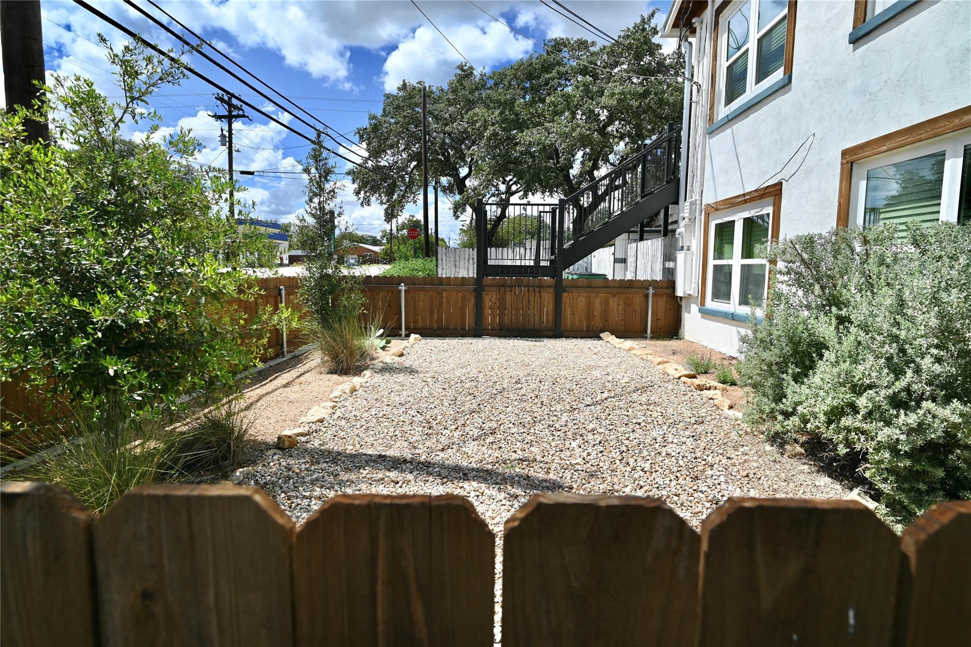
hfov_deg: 88.4
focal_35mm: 18
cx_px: 486
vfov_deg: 66.0
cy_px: 324
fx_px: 499
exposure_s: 1/400
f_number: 8
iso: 100
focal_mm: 18.5
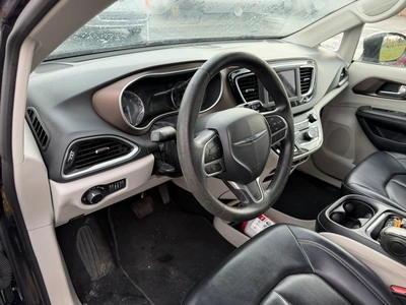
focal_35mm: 24
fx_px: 281
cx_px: 203
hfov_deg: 71.6
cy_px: 152
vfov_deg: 56.8
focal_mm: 6.76
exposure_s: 1/121
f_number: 1.78
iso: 125
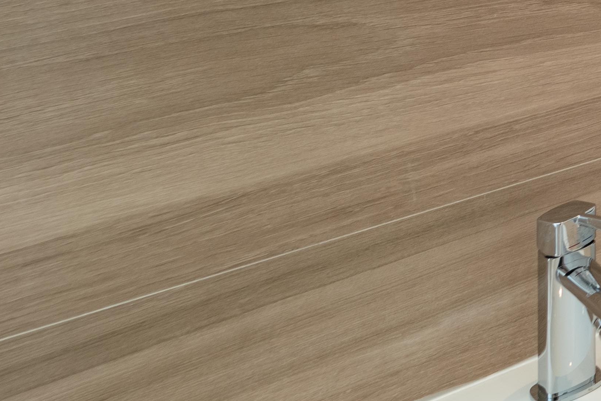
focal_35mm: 68
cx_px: 1421
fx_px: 1135
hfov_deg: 15.5
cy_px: -326
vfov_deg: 16.6
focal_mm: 14
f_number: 9
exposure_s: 1/60
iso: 200
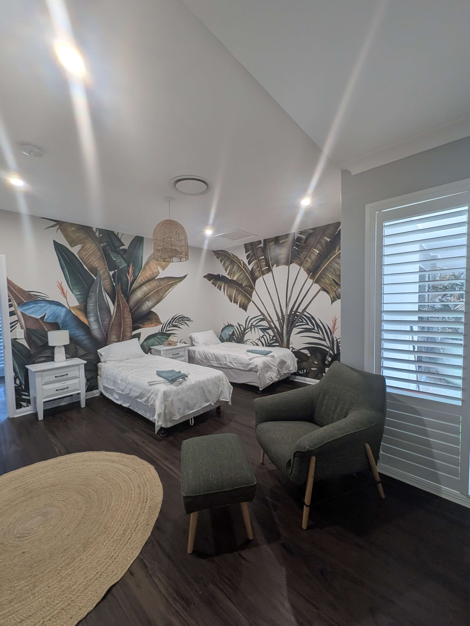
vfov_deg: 106.2
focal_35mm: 13
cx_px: 235
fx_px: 235
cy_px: 313
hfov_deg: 89.9
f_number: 2.2
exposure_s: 1/25
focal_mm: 1.54
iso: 50
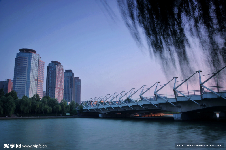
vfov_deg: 43.5
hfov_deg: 62.0
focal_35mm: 30
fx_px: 188
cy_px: 75
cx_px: 113
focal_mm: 20
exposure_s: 3
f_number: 22
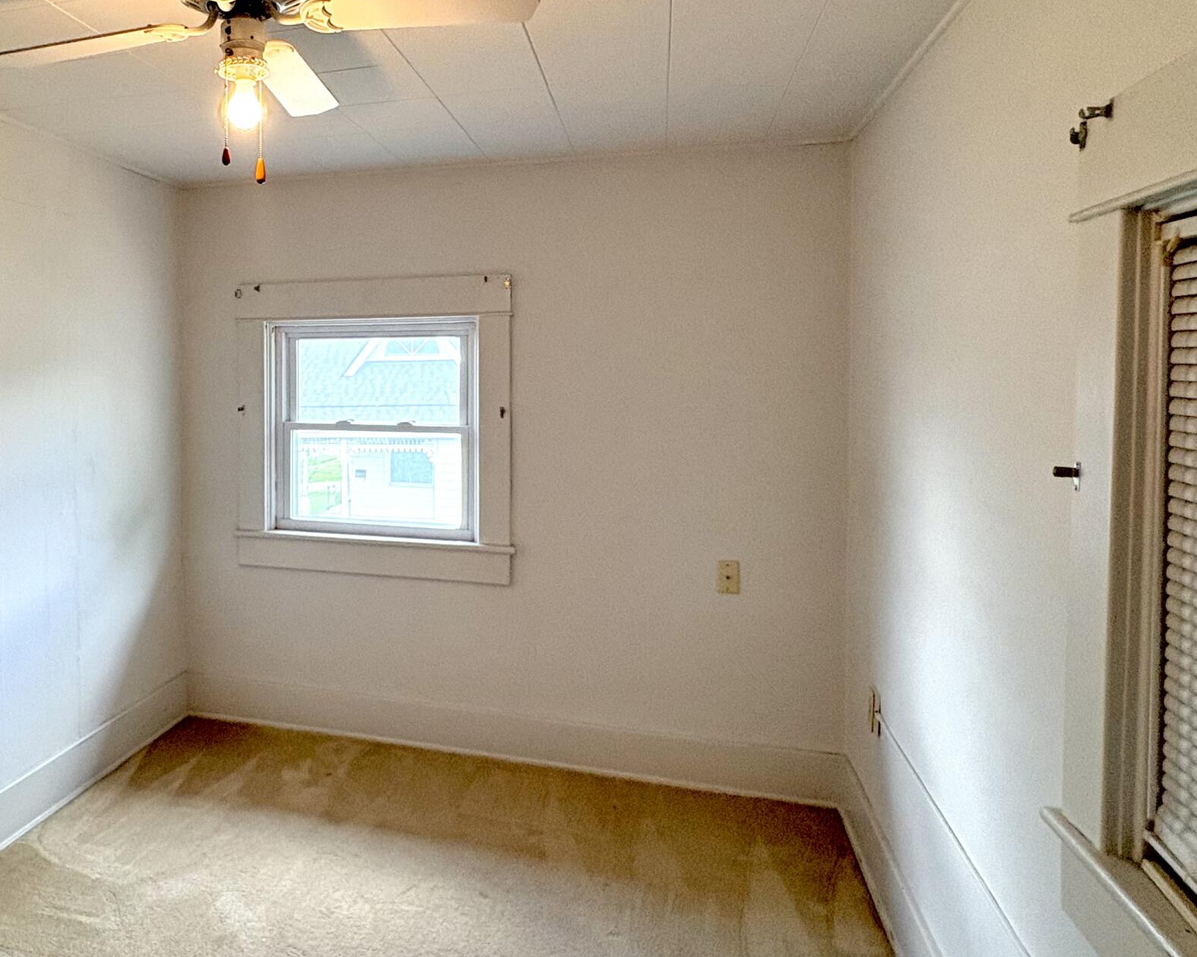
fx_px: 921
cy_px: 398
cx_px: 331
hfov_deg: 63.0
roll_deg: -0.5
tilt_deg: -2.1
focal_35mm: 26
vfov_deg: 54.6
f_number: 2.2
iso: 250
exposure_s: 1/120
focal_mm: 2.22
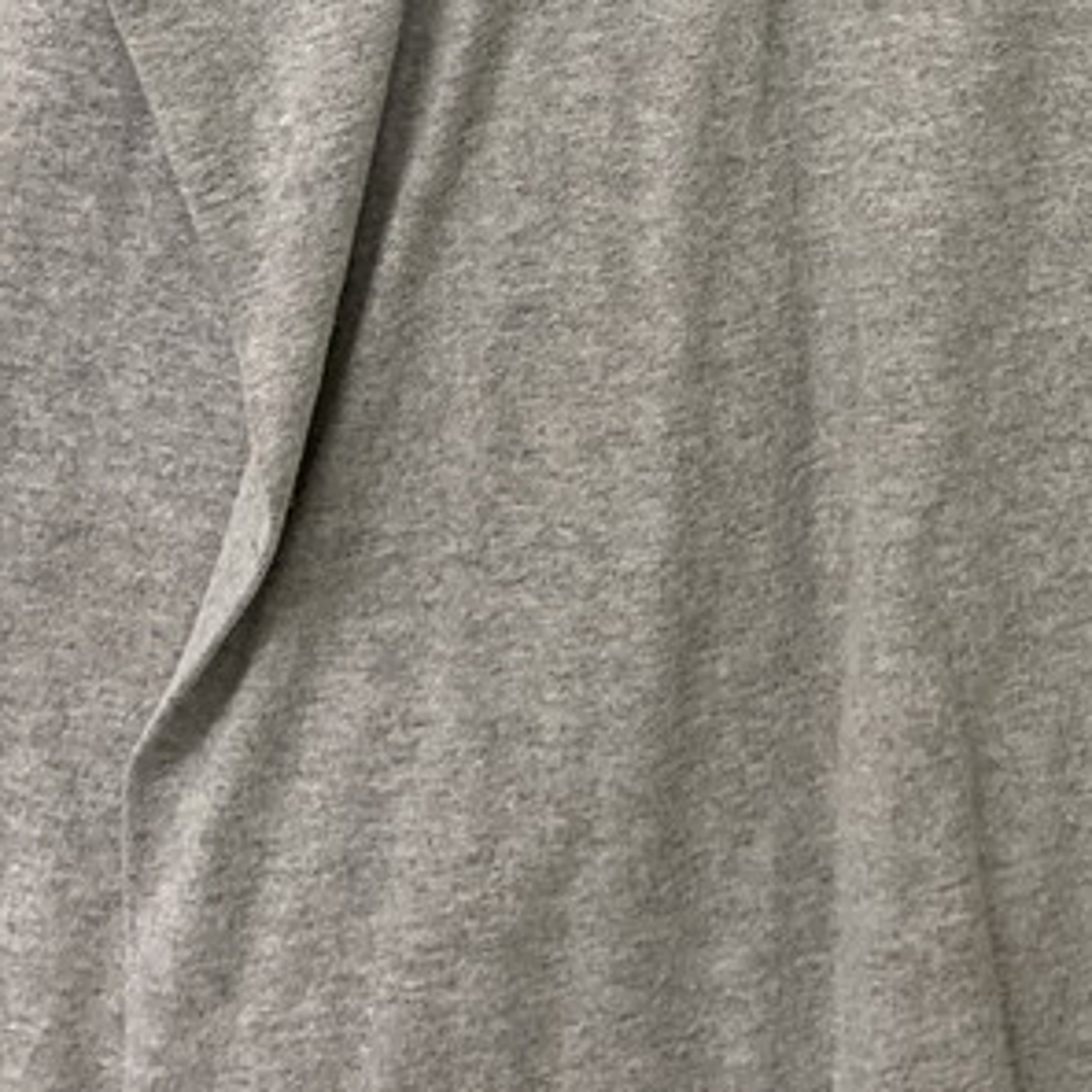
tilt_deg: -18.3
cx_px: 1249
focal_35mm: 101
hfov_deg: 16.6
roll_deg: -1.4
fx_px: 3605
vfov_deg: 16.3
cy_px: -339
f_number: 1.8
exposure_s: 1/50
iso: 125
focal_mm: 3.99
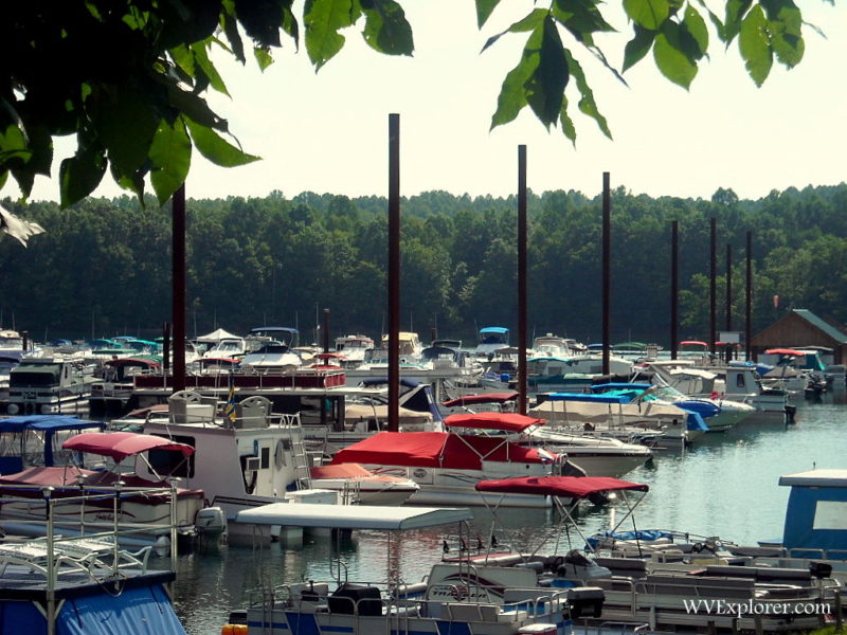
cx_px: 424
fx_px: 2569
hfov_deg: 18.7
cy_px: 318
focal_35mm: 105
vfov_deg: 14.1
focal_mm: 17.1
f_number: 4.7
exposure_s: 1/593
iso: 64
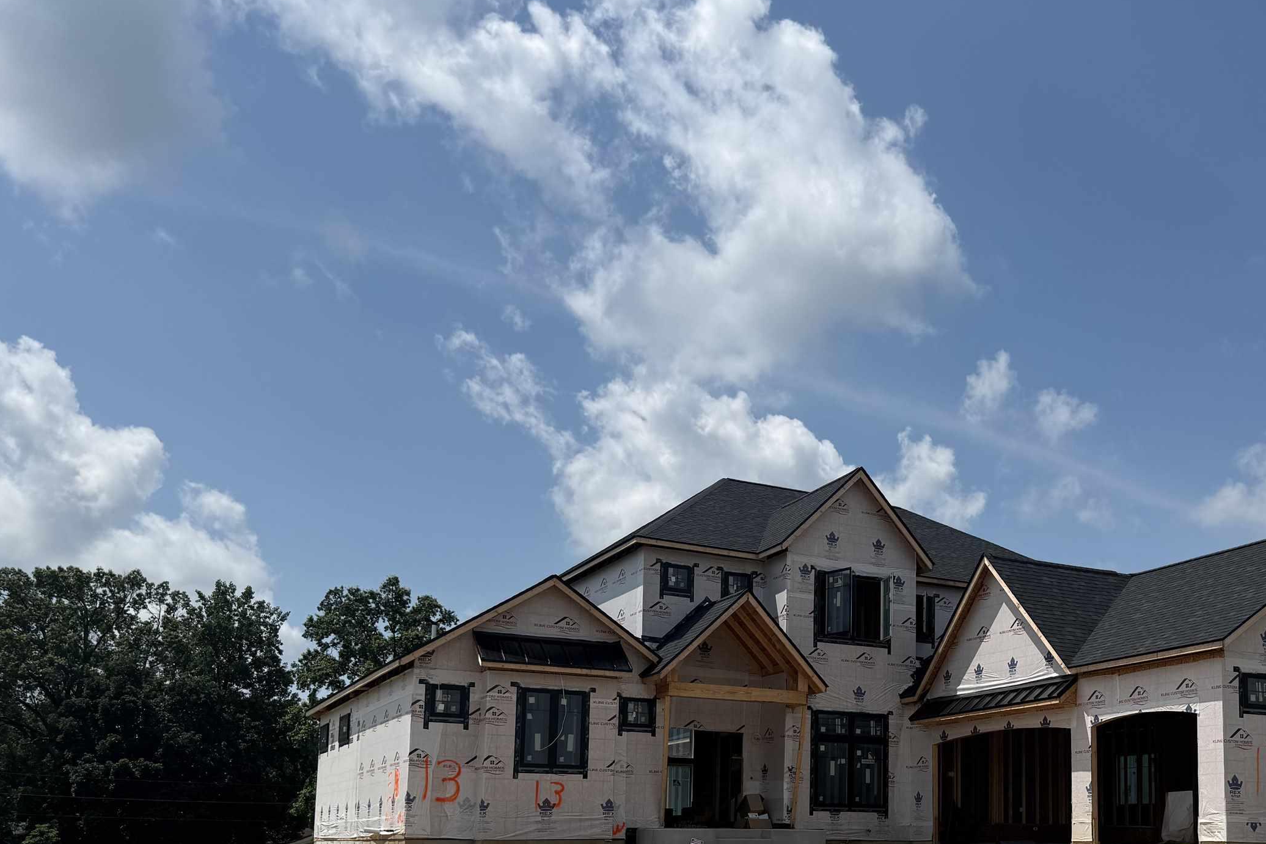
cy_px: 694
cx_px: 896
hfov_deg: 50.4
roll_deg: -0.4
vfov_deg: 34.7
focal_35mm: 37
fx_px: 1301
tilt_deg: +5.8
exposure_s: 1/9091
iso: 80
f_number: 1.78
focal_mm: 6.76
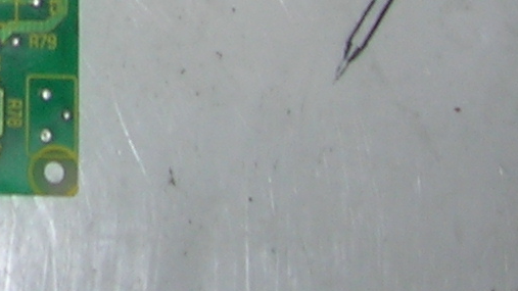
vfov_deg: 7.0
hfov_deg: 12.3
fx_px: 2293
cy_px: -327
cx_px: -248
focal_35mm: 167
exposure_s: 1/60.1
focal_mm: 5.7
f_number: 2.9
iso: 50
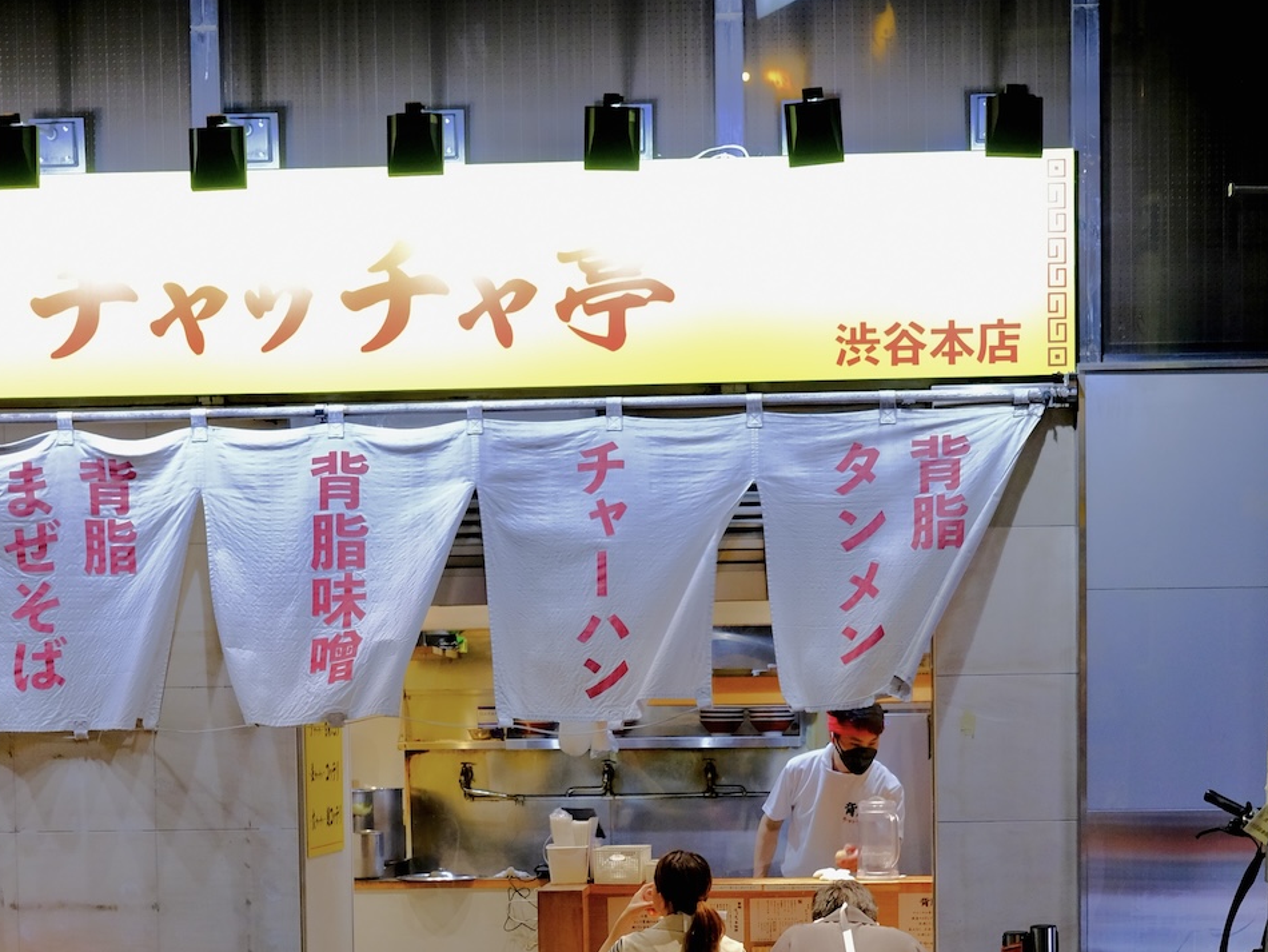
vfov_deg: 21.1
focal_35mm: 68
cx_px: 666
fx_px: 2492
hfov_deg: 28.5
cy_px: 888
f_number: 2.8
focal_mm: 23
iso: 800
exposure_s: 1/60
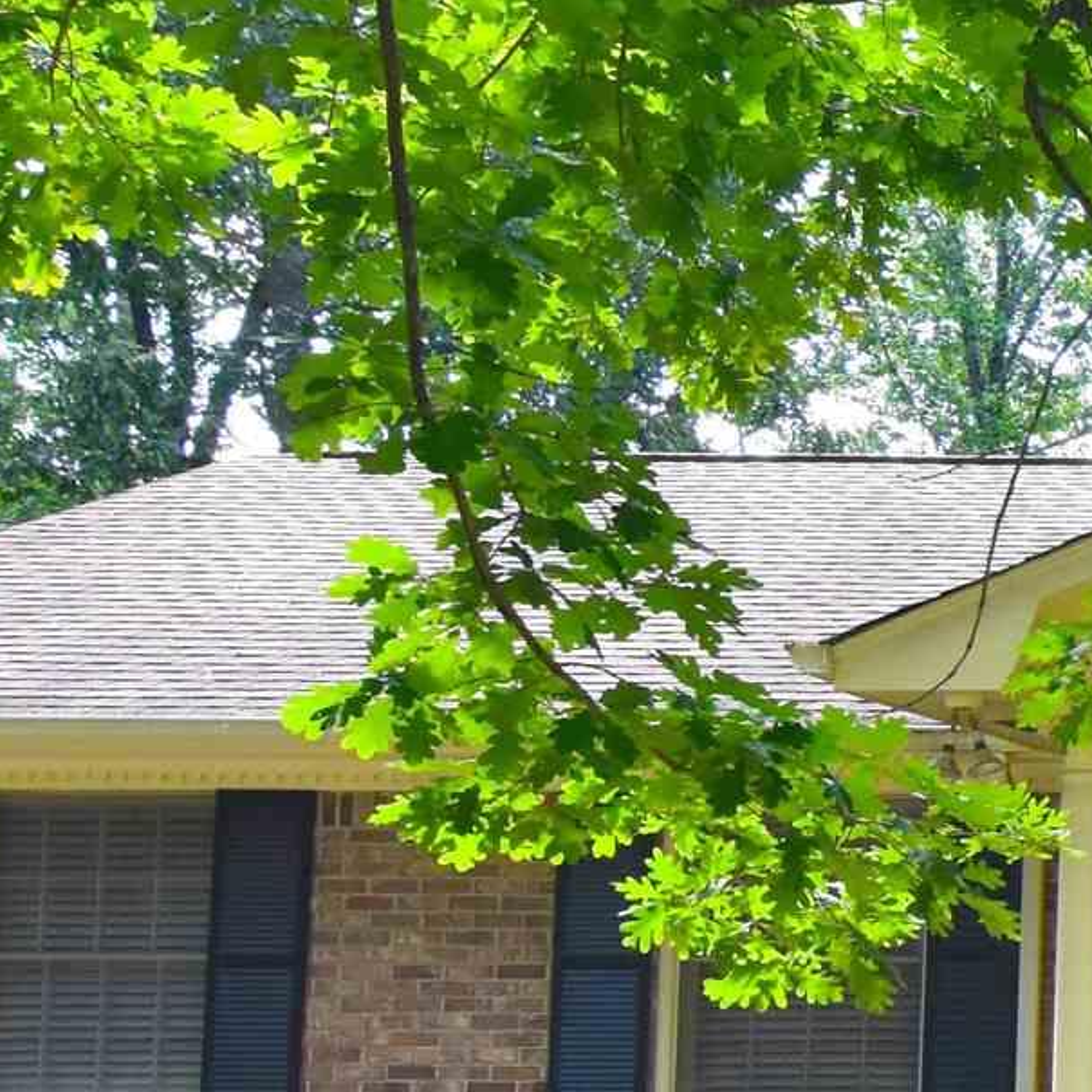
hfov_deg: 15.8
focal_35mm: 84
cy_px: 865
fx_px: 3004
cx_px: 2236
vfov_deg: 20.4
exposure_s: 1/320
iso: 800
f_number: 8
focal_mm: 13
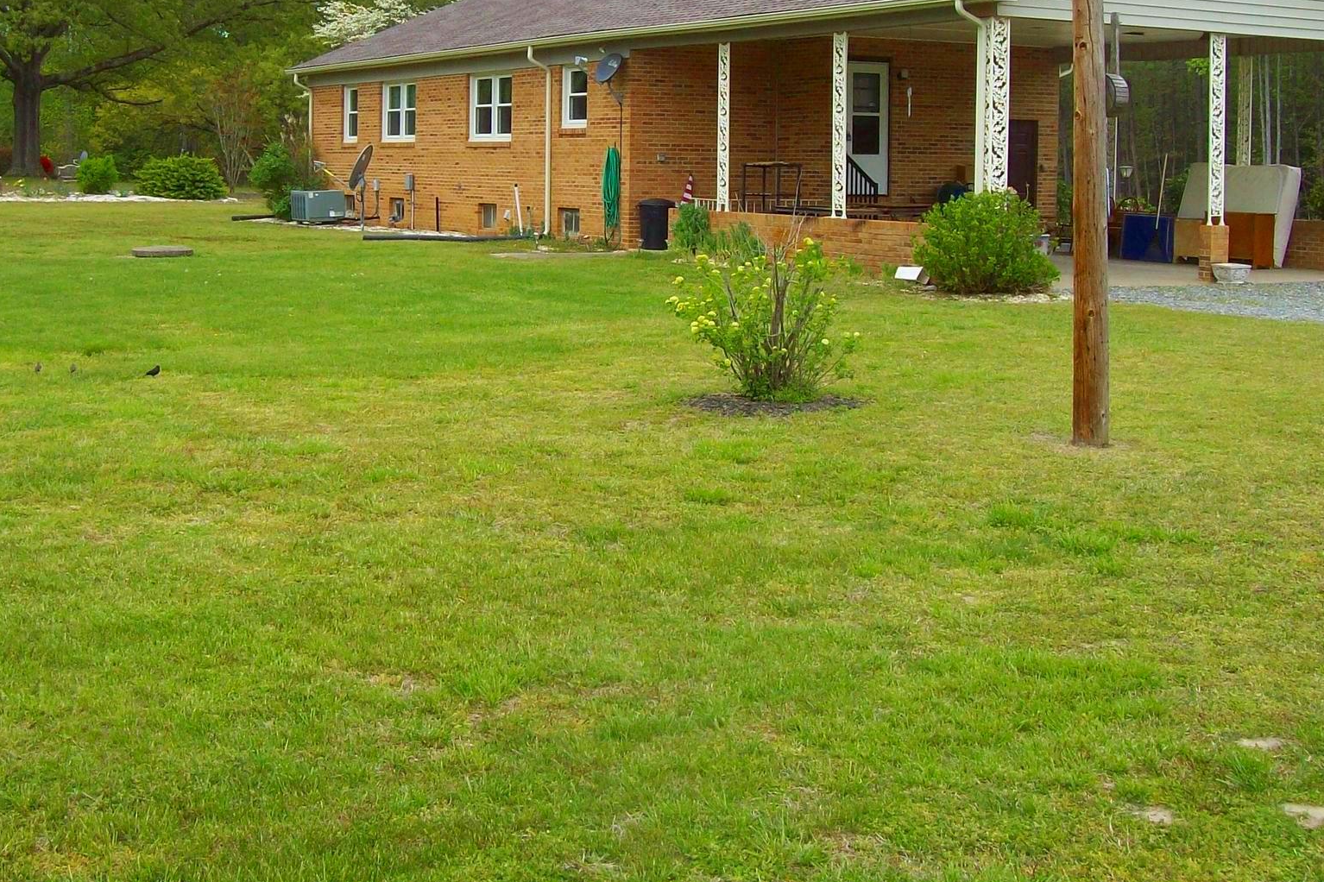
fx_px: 1838
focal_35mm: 50
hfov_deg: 39.5
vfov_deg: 26.7
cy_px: 245
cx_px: 578
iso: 80
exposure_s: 1/272
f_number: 4.8
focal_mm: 6
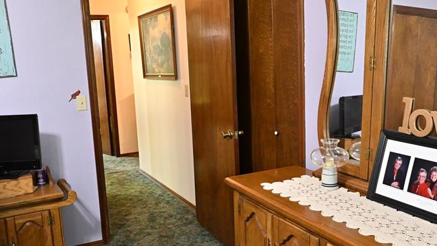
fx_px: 440
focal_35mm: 38
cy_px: 130
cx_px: 239
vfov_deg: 31.2
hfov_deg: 52.7
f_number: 4.5
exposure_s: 1/25
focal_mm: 16
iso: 2500
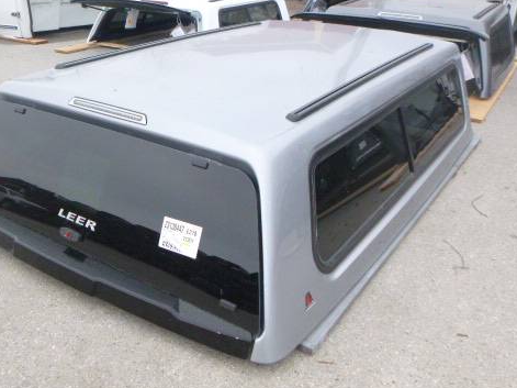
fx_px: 508
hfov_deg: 53.6
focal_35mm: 34
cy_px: 201
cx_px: 206
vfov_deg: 41.8
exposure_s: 1/60
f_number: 3.9
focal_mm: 4.5
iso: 400
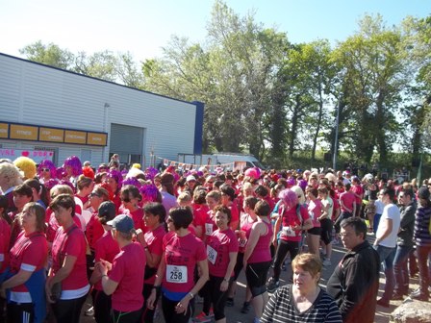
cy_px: 162
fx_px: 448
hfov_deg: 51.4
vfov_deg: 39.7
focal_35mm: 36
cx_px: 216
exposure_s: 1/400
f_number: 3.1
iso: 64
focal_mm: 6.5
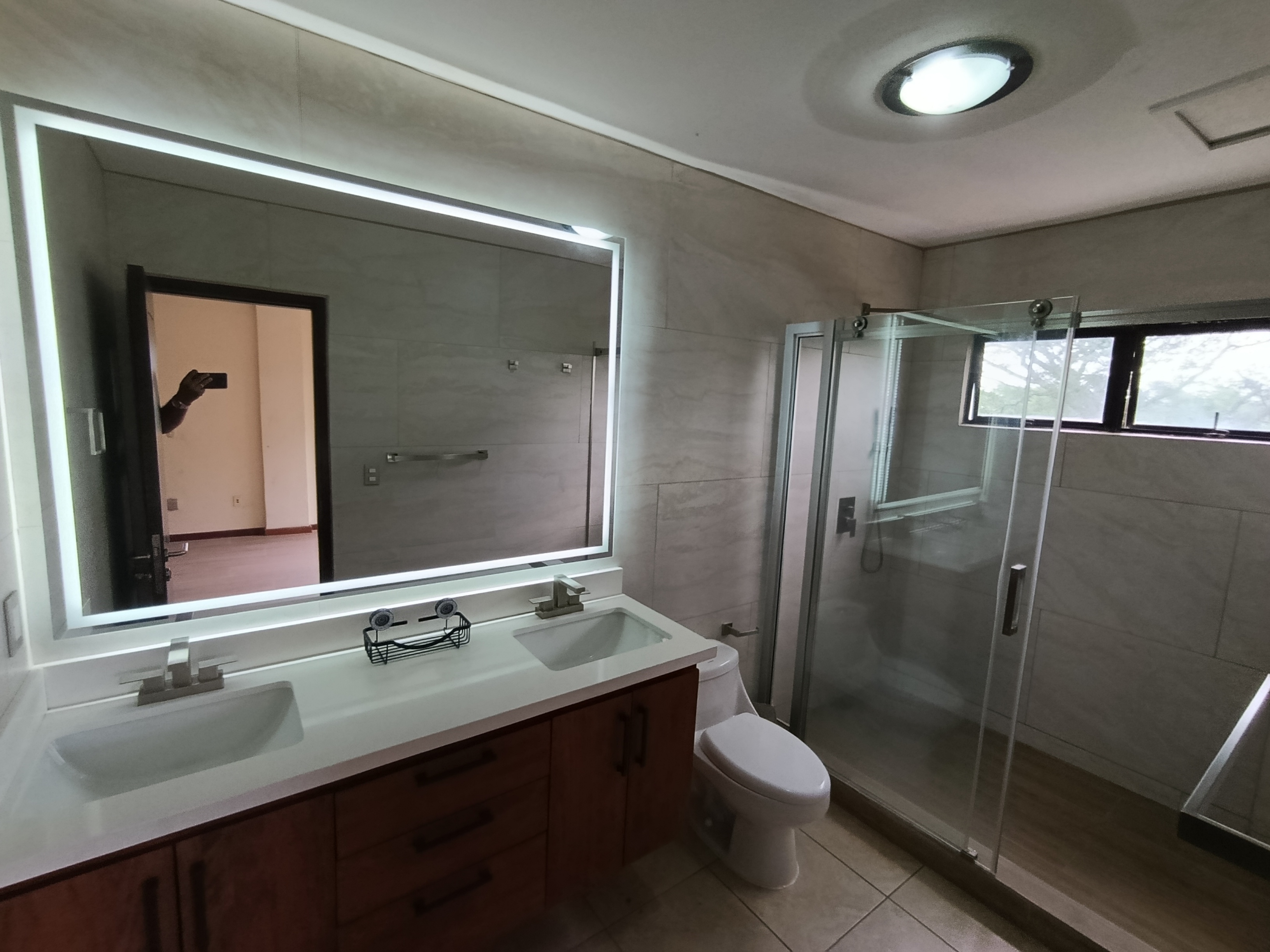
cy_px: 476
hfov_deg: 98.2
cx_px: 635
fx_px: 550
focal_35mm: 15
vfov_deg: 81.7
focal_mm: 1.65
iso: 260
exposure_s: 1/100
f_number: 2.2
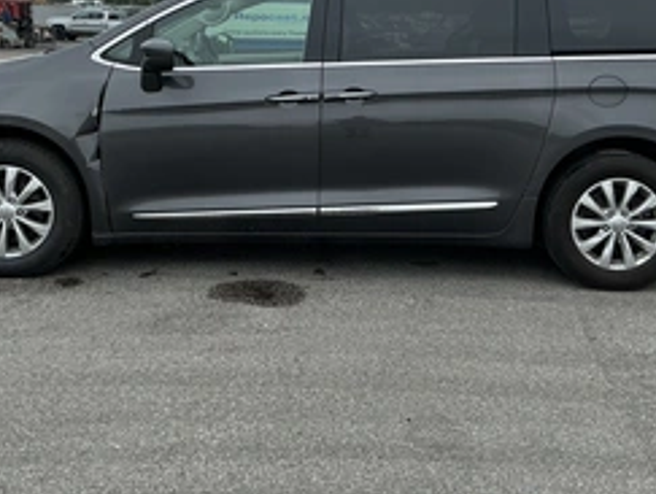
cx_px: 346
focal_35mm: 46
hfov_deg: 41.2
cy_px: 113
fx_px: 873
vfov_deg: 31.0
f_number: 1.8
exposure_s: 1/842
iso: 25
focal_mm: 3
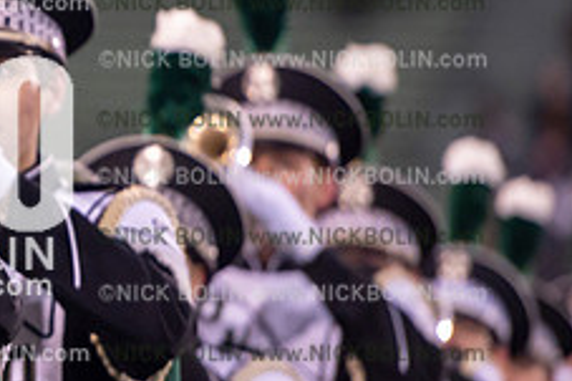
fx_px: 8129
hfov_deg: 4.0
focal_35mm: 512
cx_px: -106
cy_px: 178
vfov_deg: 2.7
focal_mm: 200
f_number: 2.8
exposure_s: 1/1250
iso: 2500
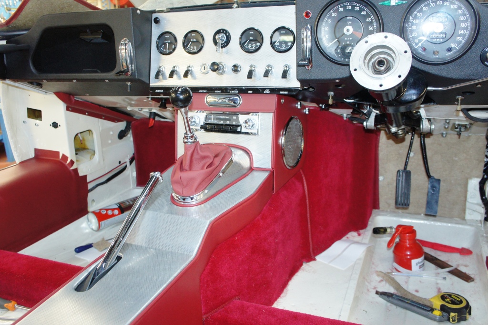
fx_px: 406
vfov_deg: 43.5
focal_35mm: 30
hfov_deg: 62.0
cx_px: 244
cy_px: 162
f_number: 5
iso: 1250
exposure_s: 1/60
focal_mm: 20
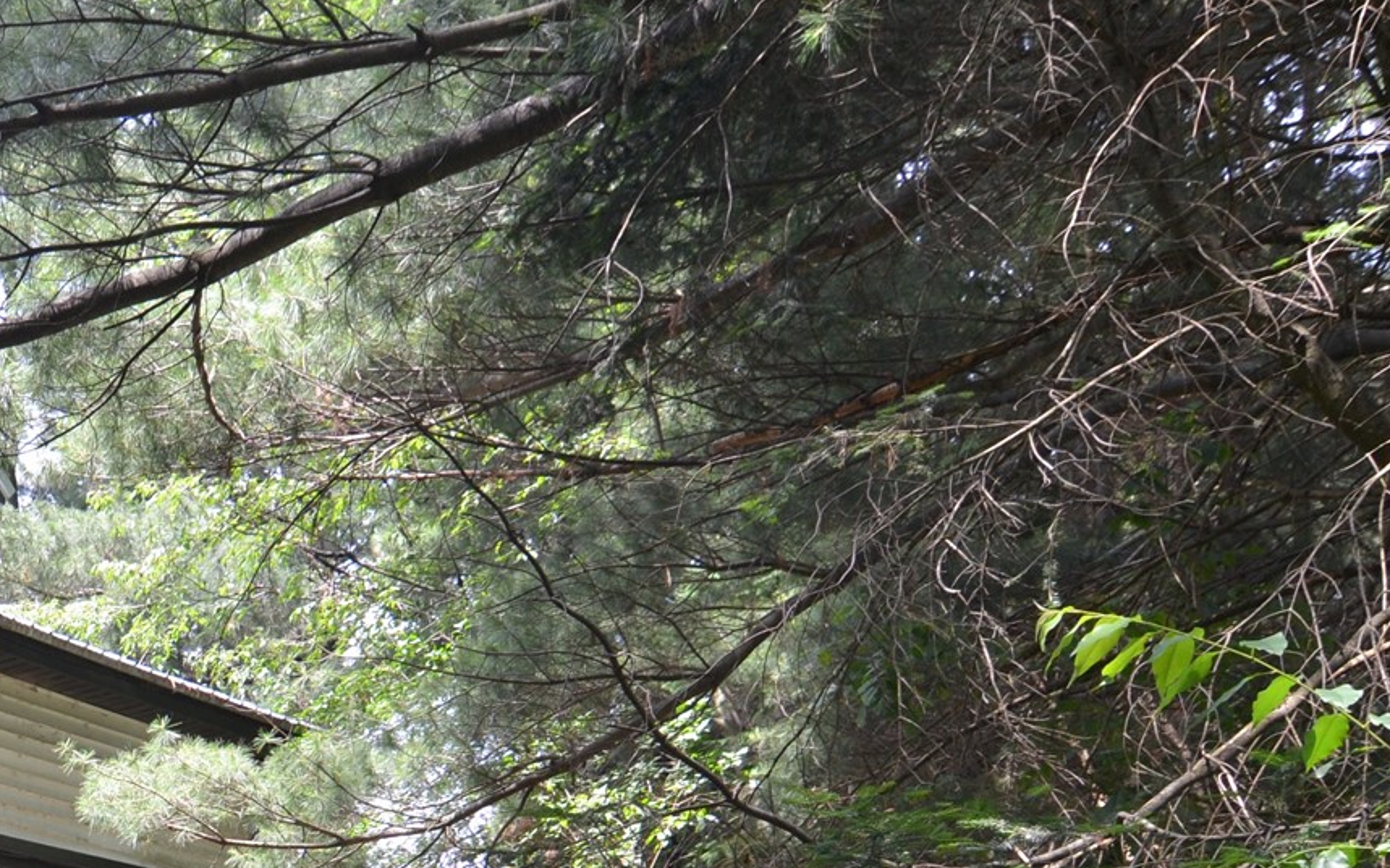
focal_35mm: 50
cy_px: 1021
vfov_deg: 23.6
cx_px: -72
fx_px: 1905
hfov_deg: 35.3
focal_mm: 13
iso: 280
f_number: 5.6
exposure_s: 1/125
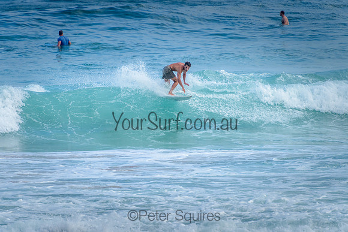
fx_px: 4744
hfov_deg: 4.2
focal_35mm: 491
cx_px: 175
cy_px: 90
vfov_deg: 2.8
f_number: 5.6
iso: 320
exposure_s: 1/1250
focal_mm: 400
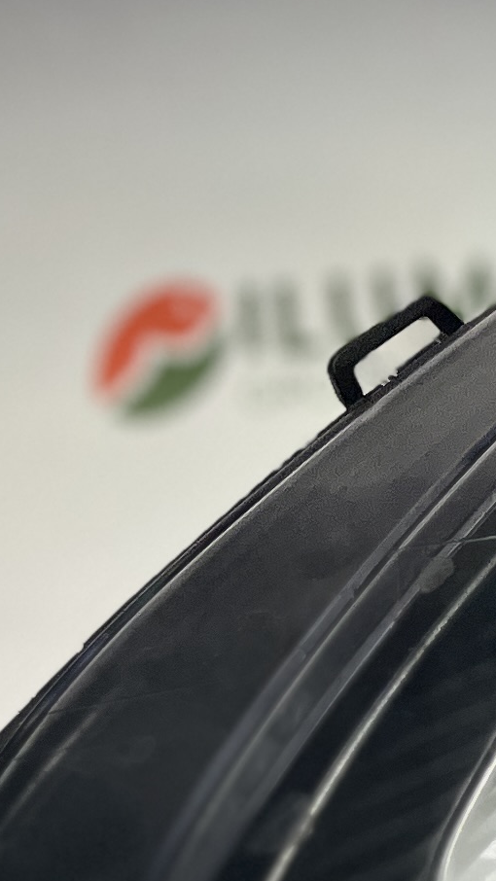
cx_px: 1467
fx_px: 2944
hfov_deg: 8.2
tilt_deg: -12.9
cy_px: 219
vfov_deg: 16.9
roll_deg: -0.5
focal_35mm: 126
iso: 40
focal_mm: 5.1
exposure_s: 1/100
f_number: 1.6
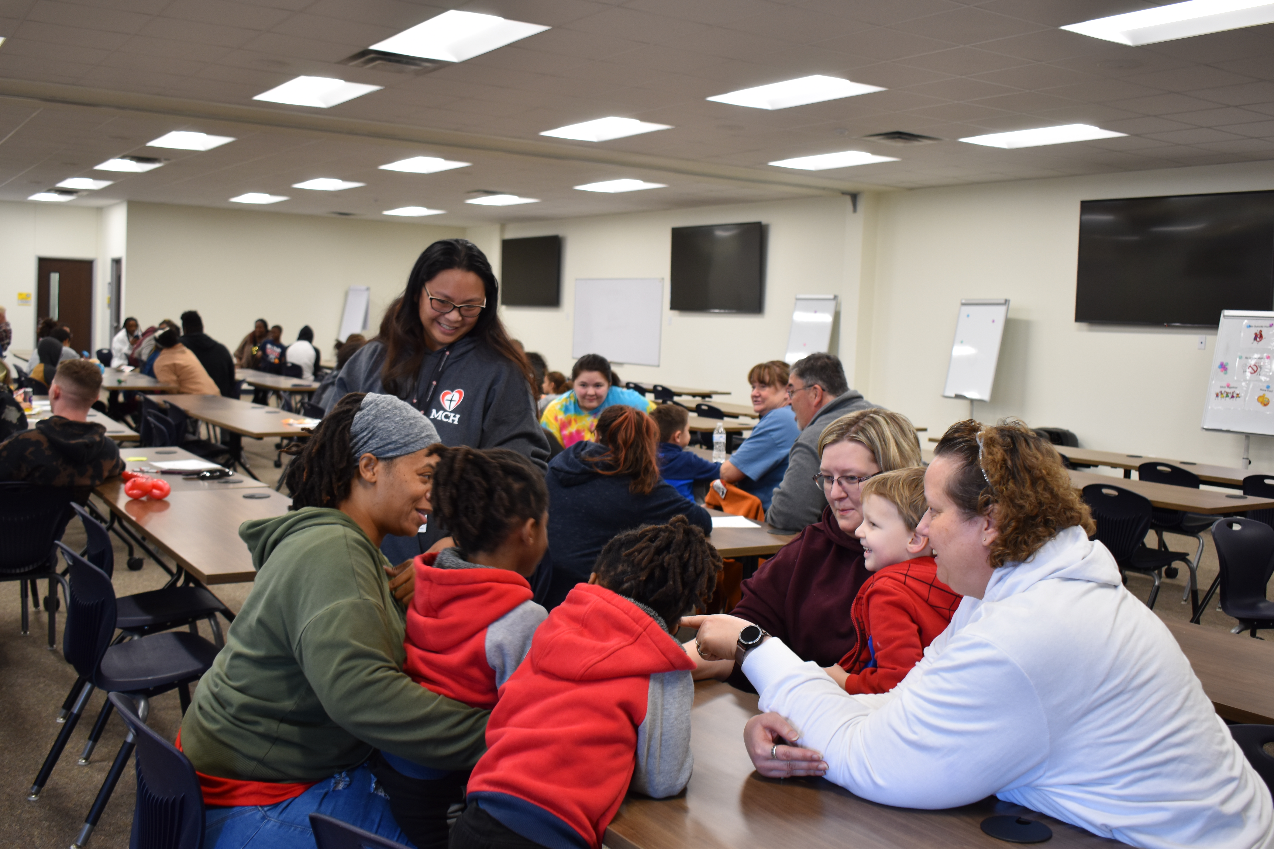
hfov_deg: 53.1
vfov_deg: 36.9
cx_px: 637
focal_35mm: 36
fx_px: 1274
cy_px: 424
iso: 400
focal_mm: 24
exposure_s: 1/40
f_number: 4
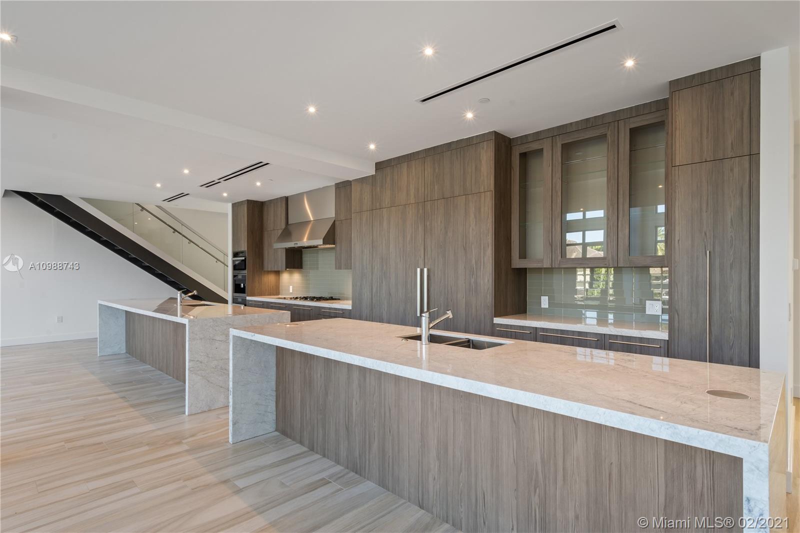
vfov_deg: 67.4
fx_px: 400
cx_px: 400
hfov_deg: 90.0
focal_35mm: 18
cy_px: 266
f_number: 13
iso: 200
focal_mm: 12
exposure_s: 1/1.25
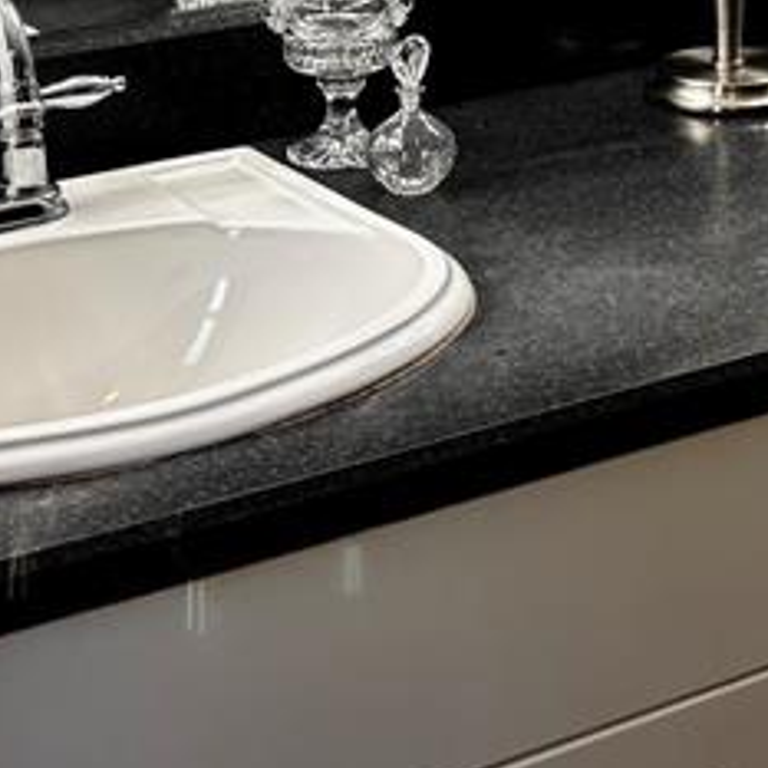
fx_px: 2535
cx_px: 646
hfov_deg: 17.1
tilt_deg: -8.2
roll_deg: +0.1
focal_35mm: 101
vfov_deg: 16.2
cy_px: -267
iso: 80
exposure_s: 1/60
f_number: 1.6
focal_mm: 5.96
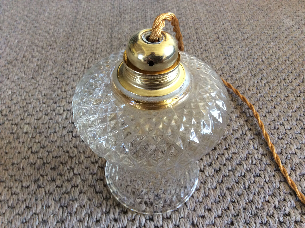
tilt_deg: -47.2
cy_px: 114
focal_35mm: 32
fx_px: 282
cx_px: 152
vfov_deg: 44.1
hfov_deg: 56.9
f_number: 2.4
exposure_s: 1/25
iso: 125
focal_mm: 3.3
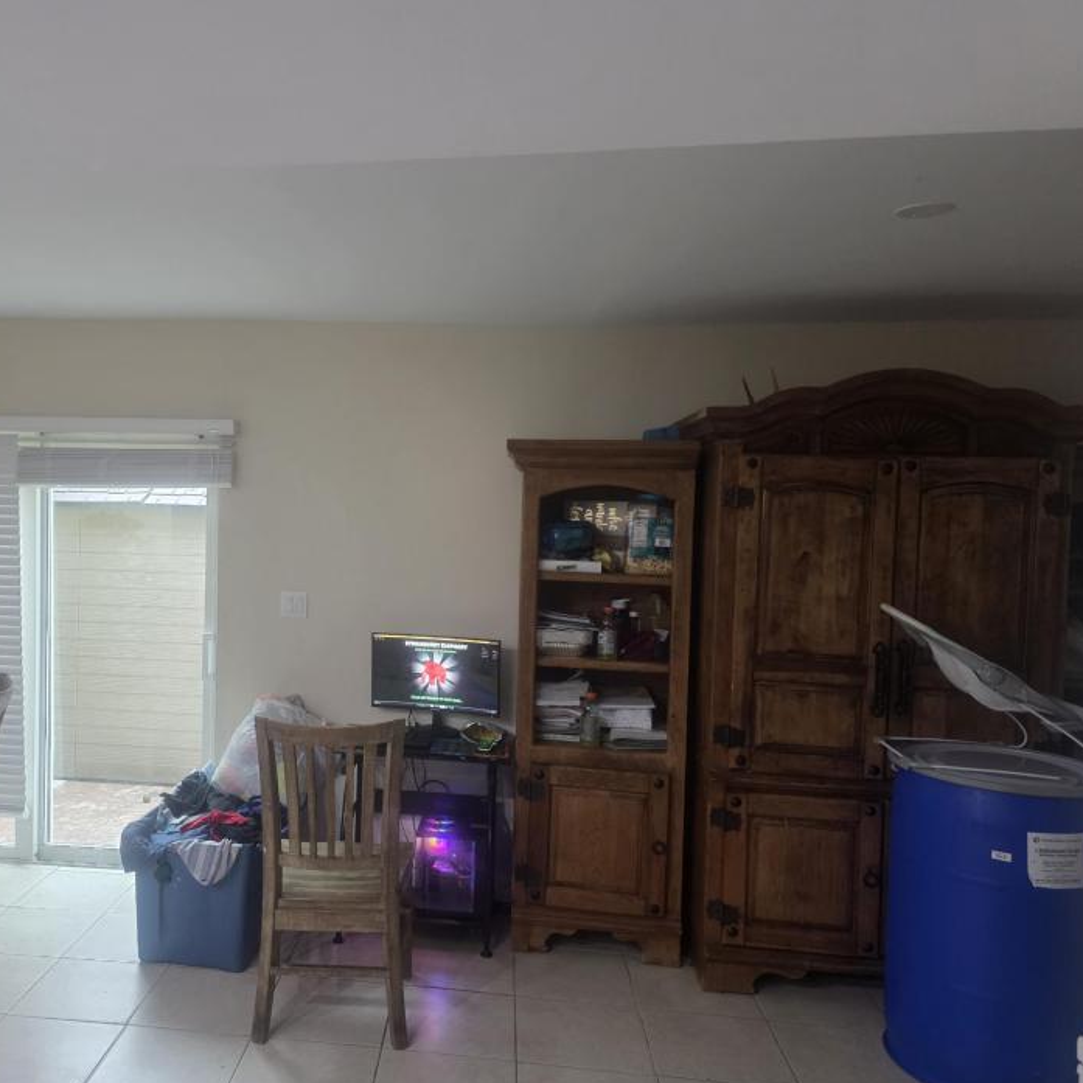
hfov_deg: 56.0
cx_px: 356
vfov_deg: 57.3
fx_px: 991
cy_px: 556
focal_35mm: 28
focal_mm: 6.3
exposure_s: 1/120
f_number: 1.7
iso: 500
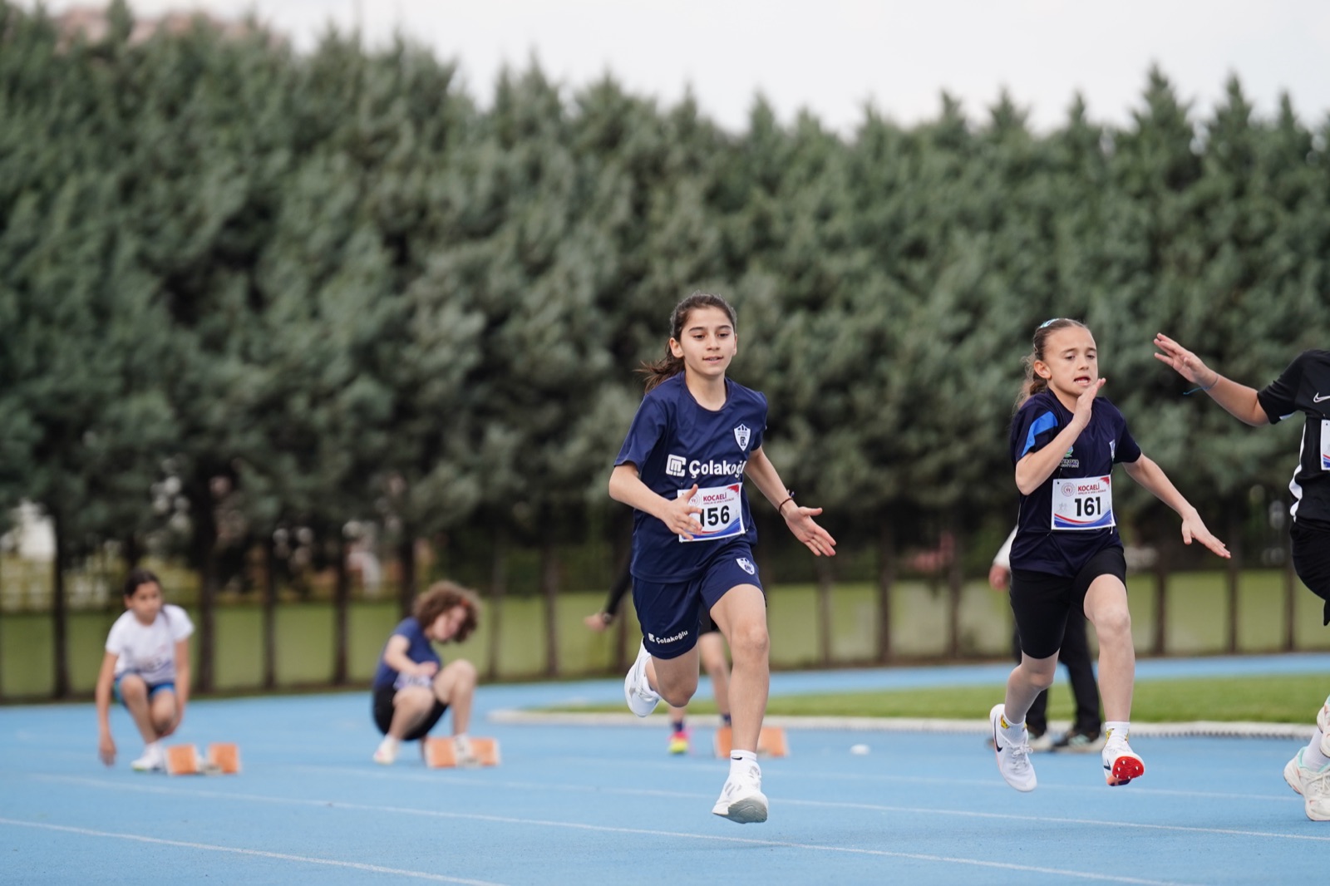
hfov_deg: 9.1
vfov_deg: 6.1
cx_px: 665
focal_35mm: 226
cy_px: 443
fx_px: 8347
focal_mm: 151
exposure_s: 1/2500
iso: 400
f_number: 2.8
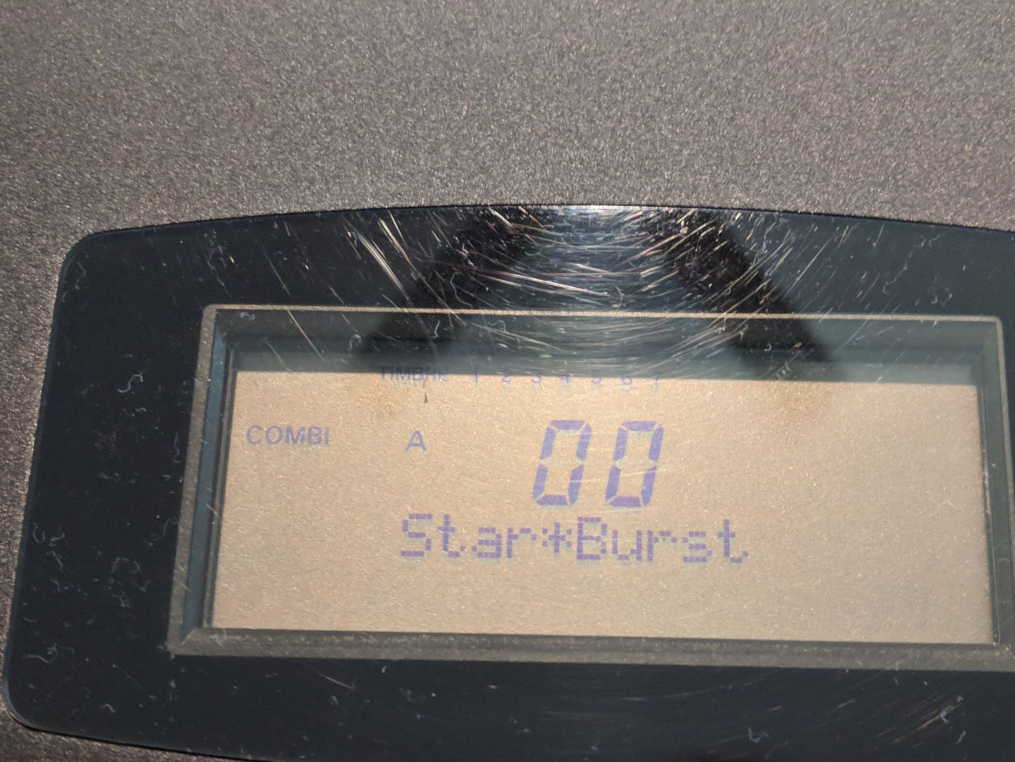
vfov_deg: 33.2
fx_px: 1261
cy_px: 521
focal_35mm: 43
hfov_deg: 43.7
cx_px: 579
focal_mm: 4.67
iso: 1246
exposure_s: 1/30
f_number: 2
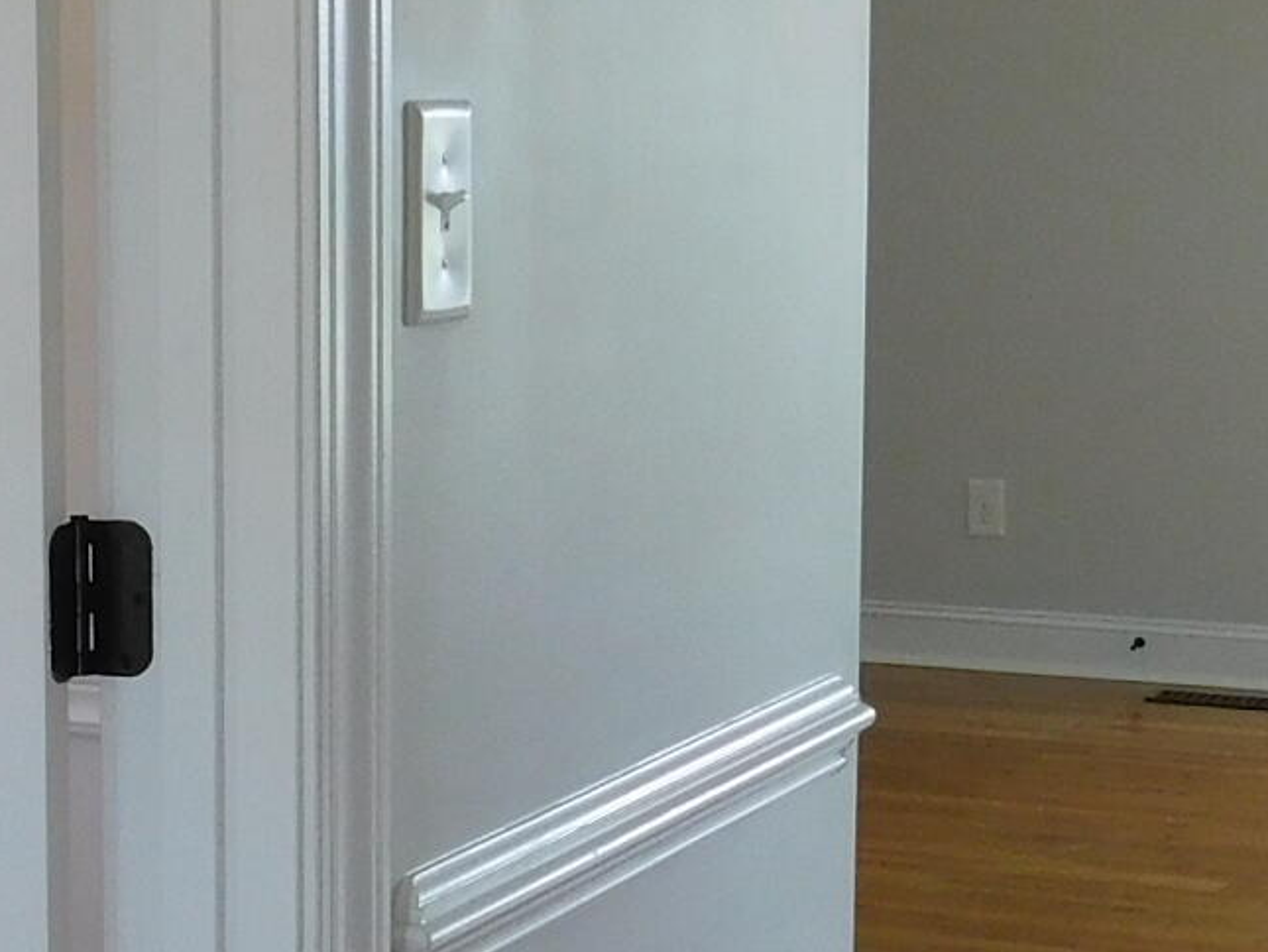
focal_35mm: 107
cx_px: 33
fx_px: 3920
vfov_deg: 13.8
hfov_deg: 18.0
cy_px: 600
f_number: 3
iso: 125
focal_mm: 4
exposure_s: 1/50
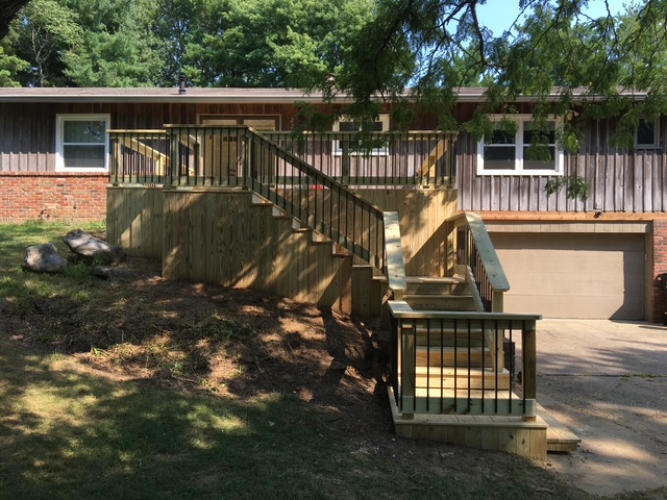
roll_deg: -0.9
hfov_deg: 61.7
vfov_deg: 48.2
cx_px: 334
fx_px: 559
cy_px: 250
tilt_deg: +0.4
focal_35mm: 29
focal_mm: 4.15
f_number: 2.2
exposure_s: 1/493
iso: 25
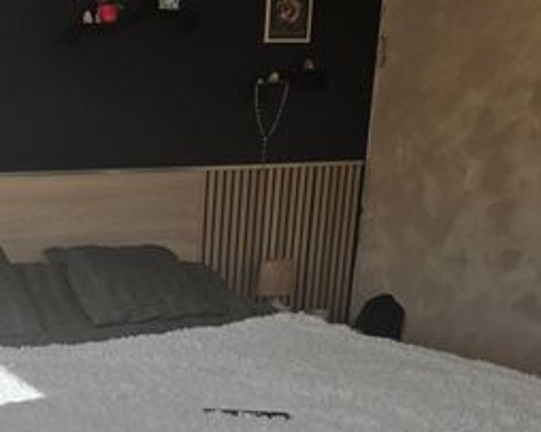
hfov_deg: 33.0
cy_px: 411
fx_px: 848
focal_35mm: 53
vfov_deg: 27.3
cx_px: 26
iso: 80
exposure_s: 1/3531
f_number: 1.7
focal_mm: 6.25
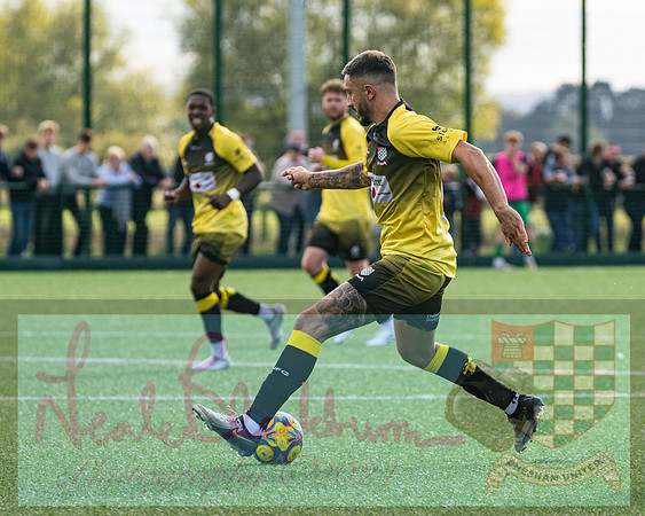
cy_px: 232
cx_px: 342
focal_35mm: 400
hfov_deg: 4.8
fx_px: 7625
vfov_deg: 3.9
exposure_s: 1/1600
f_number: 4
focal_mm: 180
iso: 400
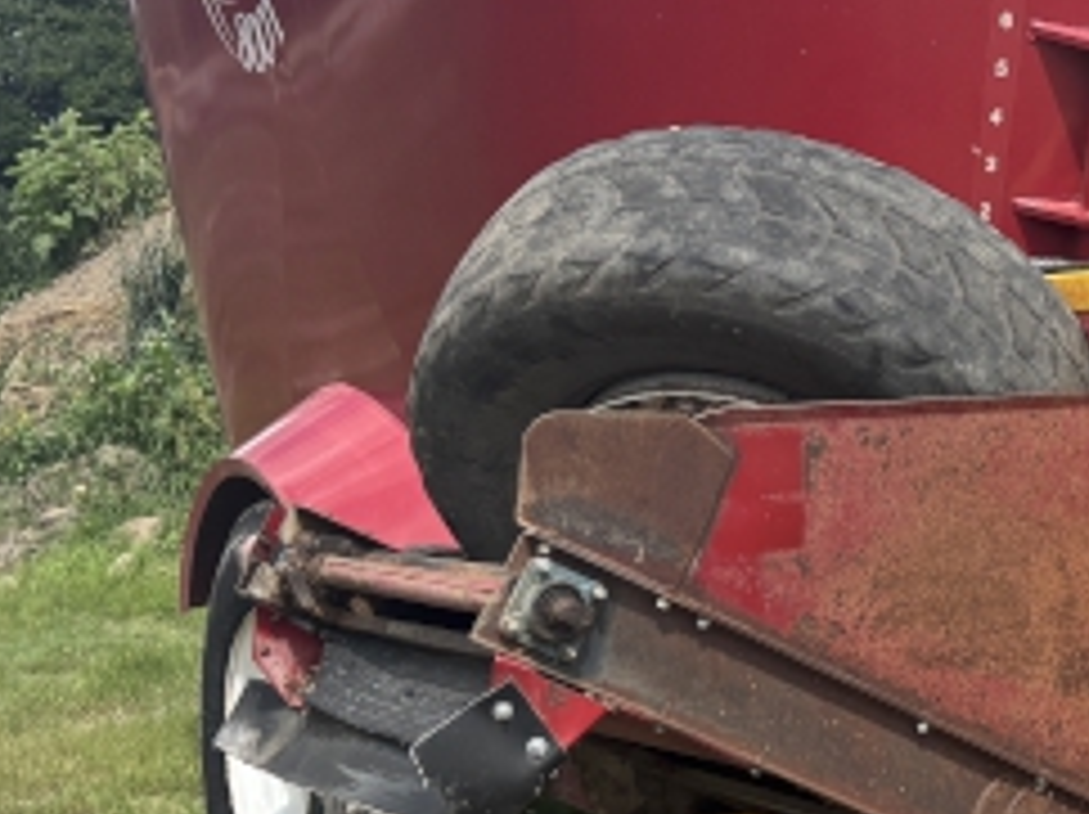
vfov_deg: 17.1
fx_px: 2703
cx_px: 1305
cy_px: 373
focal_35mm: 86
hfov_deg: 21.2
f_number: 1.6
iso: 50
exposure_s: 1/2062
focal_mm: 5.96
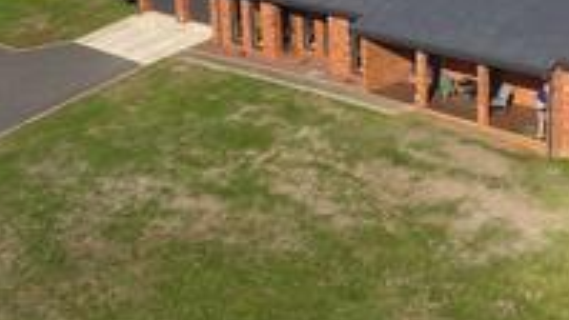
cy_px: 11
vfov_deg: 20.8
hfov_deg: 36.0
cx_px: 455
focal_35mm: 56
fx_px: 845
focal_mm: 3.61
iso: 100
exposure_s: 1/697
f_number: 2.8
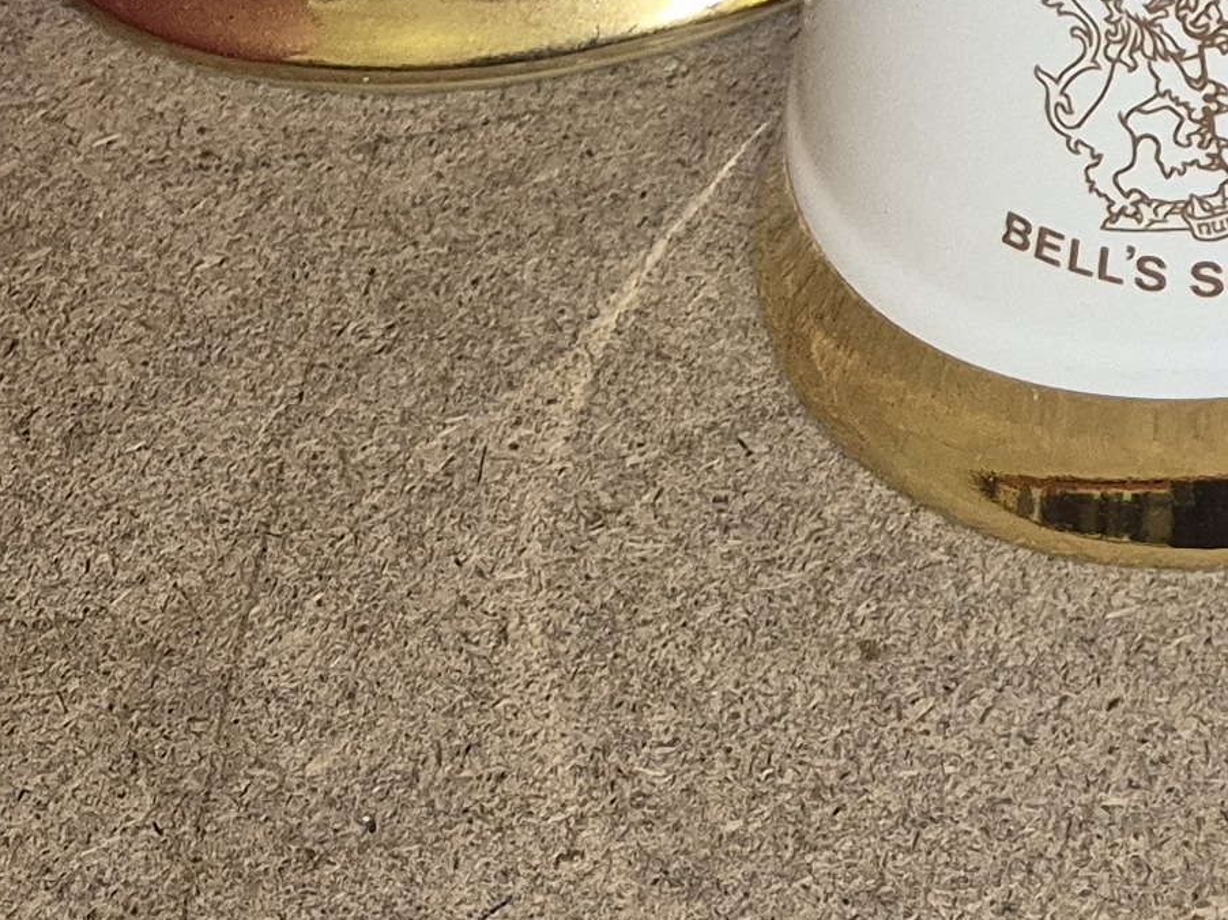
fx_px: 3617
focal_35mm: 102
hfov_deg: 16.2
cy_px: -755
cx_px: 2231
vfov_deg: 13.1
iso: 160
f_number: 1.8
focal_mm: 5.4
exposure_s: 1/20
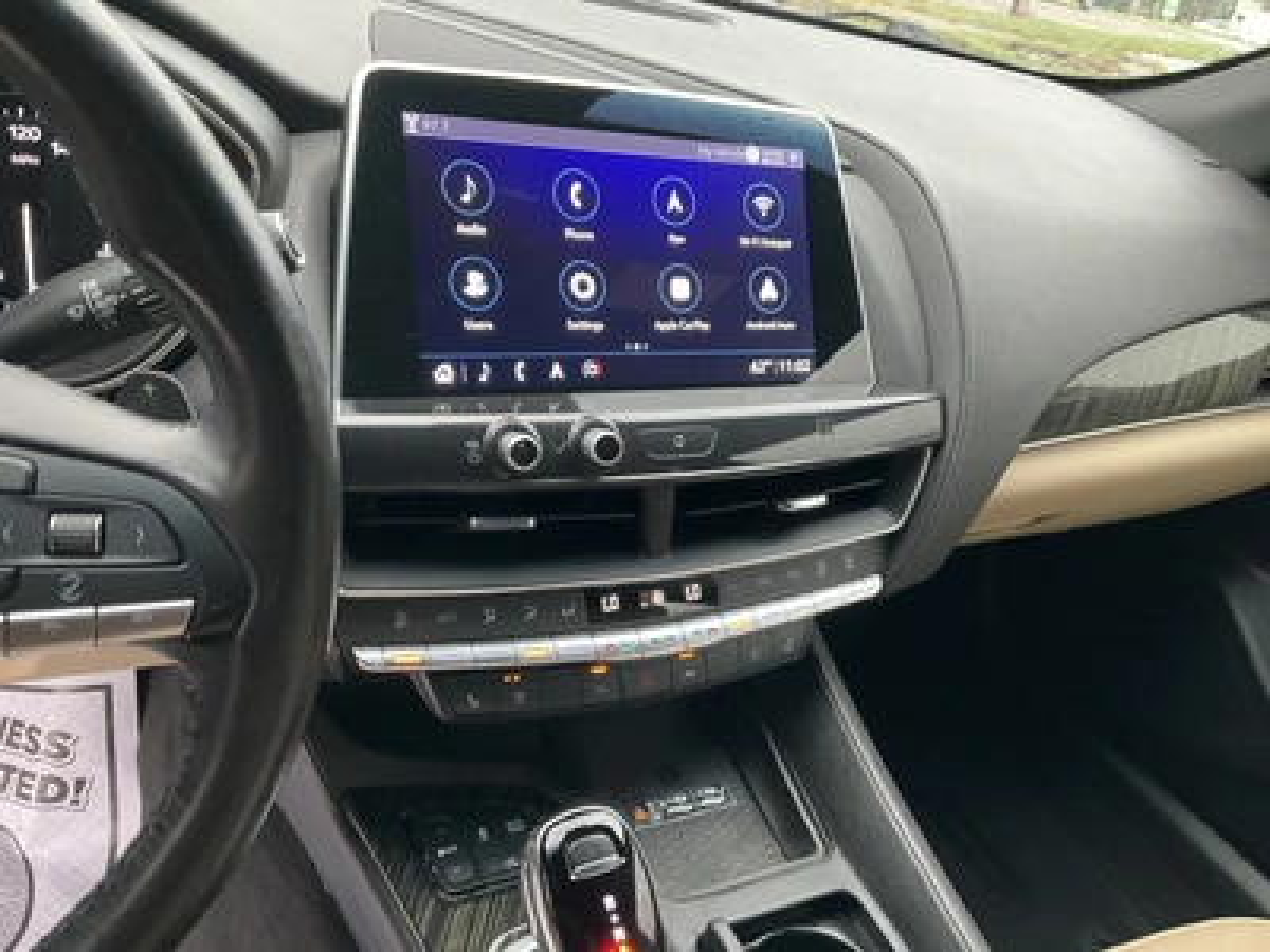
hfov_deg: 61.7
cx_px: 635
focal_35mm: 29
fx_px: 1064
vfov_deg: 48.2
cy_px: 476
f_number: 1.8
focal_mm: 3
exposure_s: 1/56
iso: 320
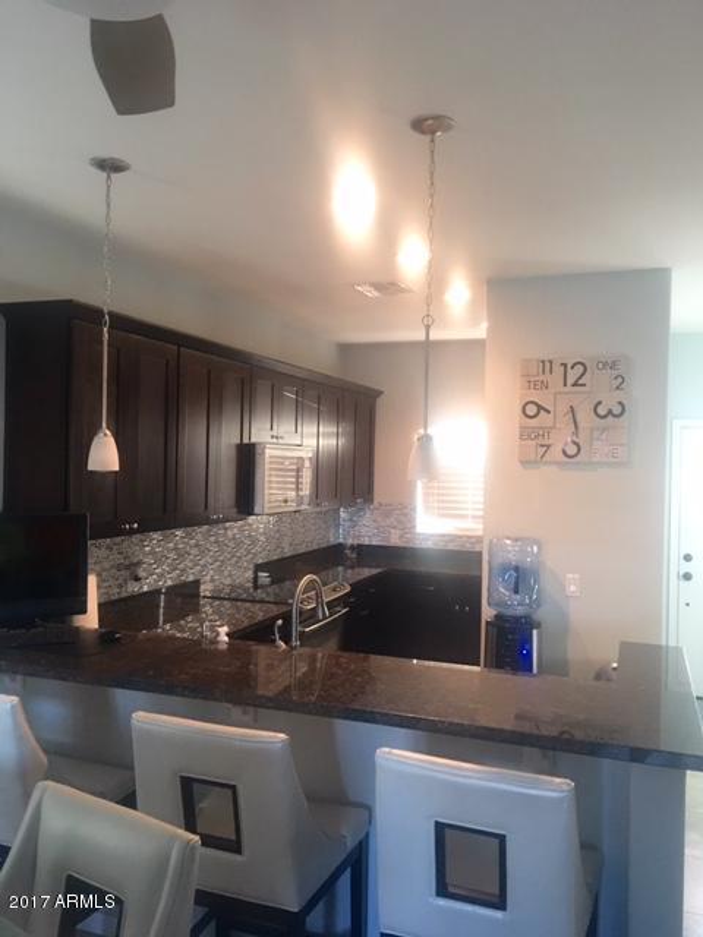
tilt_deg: -0.1
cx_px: 352
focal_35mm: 29
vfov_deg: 61.7
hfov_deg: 48.2
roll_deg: -1.3
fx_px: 785
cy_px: 468
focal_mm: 4.15
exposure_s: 1/15
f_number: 2.2
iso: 100
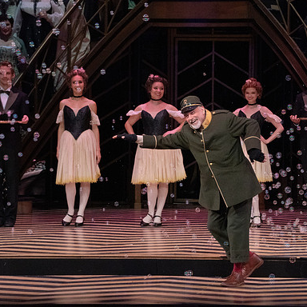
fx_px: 2398
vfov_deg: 7.3
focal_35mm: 239
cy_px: 153
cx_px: 190
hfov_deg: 7.3
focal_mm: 186
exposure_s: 1/400
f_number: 18
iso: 12800
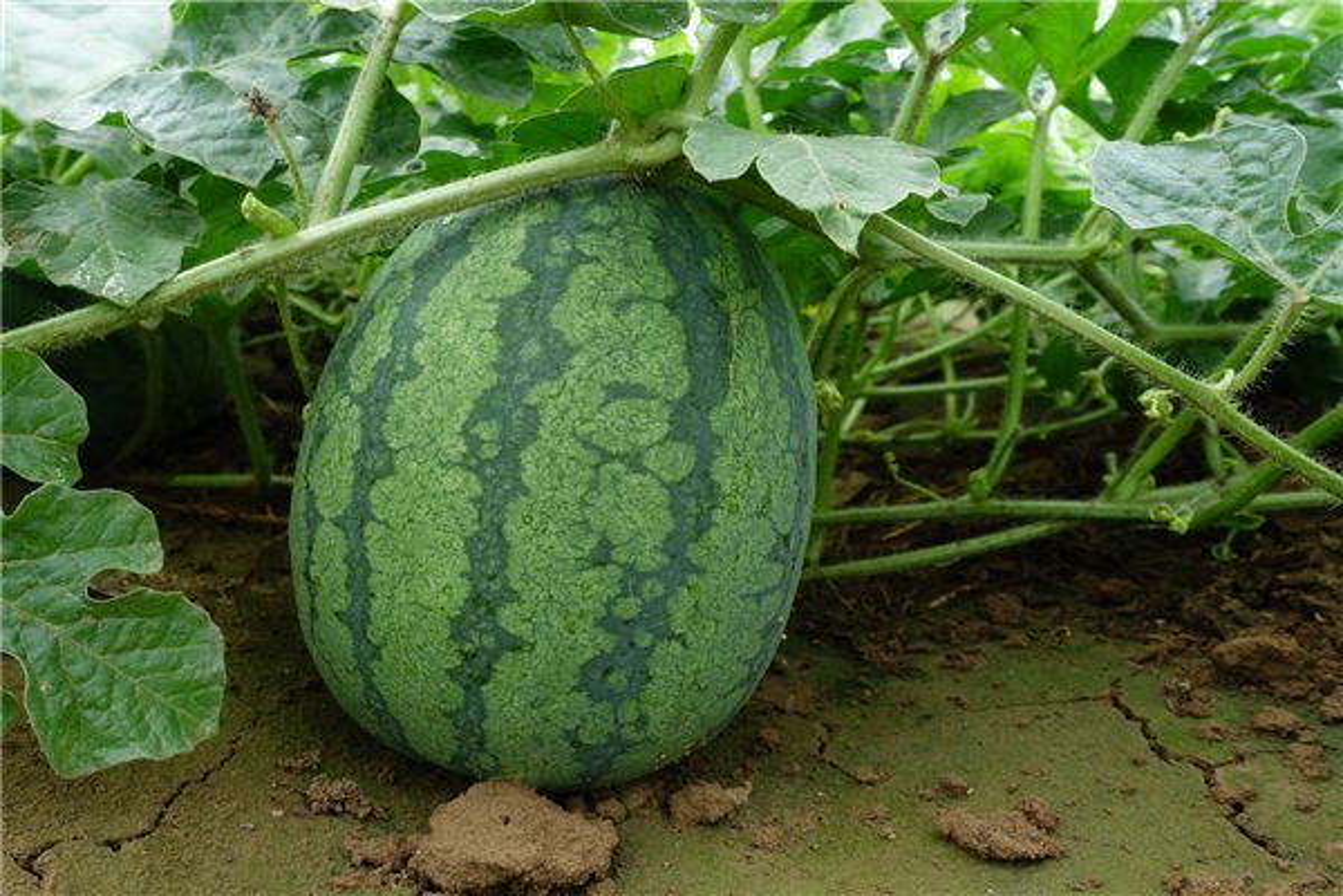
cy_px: 448
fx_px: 1044
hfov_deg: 65.5
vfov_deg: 46.4
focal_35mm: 28
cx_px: 672
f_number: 4.5
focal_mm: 10.42
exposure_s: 1/200
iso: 125
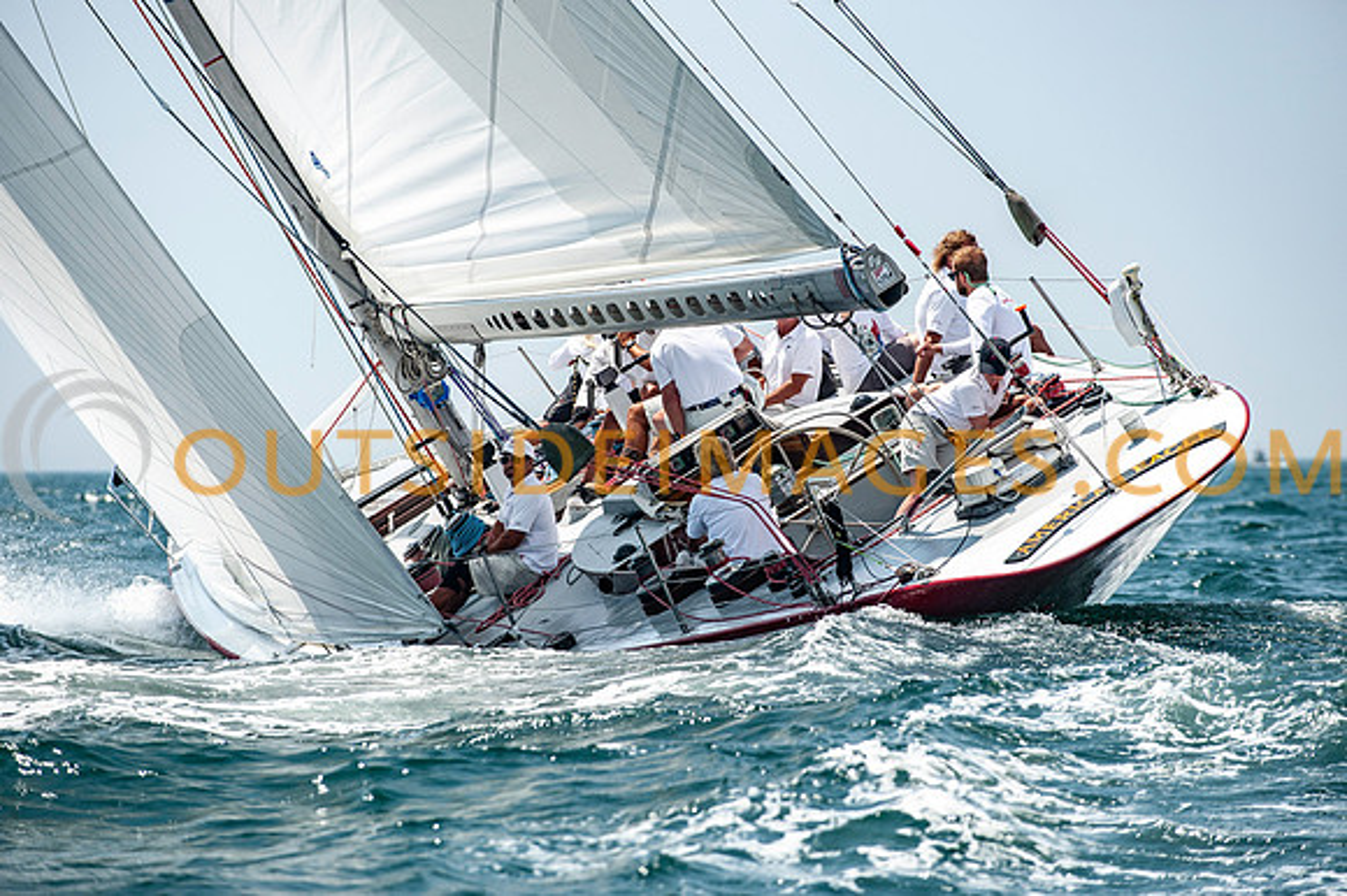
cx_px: 674
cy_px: 448
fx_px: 7803
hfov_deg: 9.9
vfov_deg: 6.6
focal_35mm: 209
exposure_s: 1/3200
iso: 320
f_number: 5
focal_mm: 200
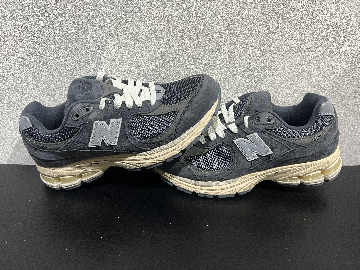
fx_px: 270
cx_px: 180
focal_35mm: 26
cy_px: 135
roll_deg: -1.4
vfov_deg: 53.1
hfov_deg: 67.3
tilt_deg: -27.8
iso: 200
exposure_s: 1/50
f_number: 1.5
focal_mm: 5.7
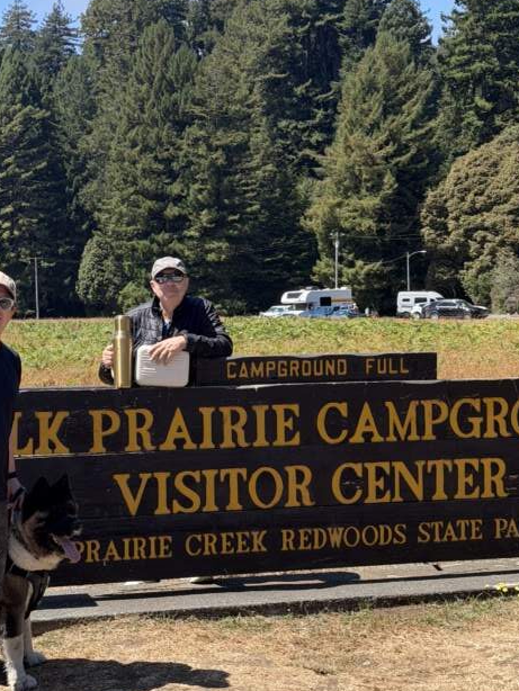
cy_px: 289
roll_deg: +1.1
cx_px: 301
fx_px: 1598
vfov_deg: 24.4
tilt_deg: +0.1
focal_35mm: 80
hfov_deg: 18.4
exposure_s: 1/2577
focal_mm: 6.76
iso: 64
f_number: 1.78
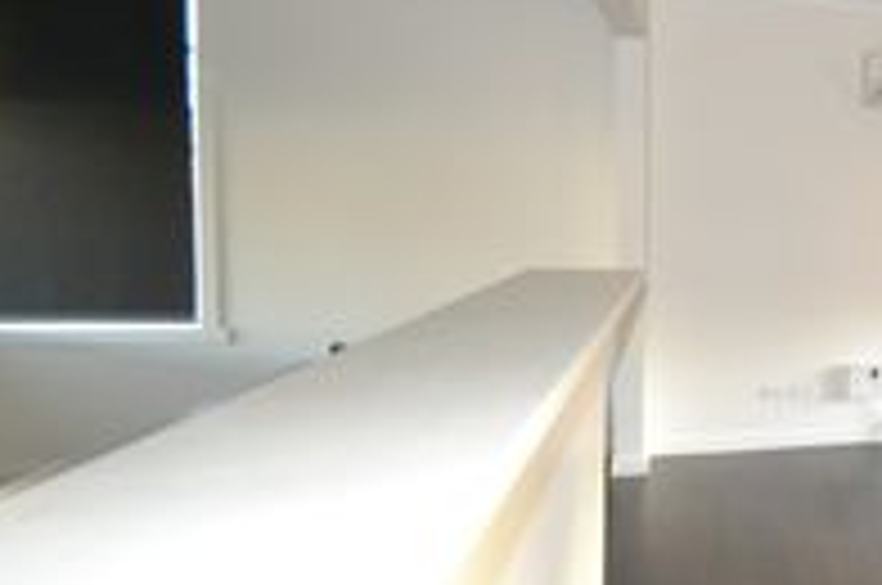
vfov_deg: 36.7
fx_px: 881
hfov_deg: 39.4
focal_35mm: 36
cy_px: 259
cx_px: 1044
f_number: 3.5
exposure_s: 1/60
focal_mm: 10
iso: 2500
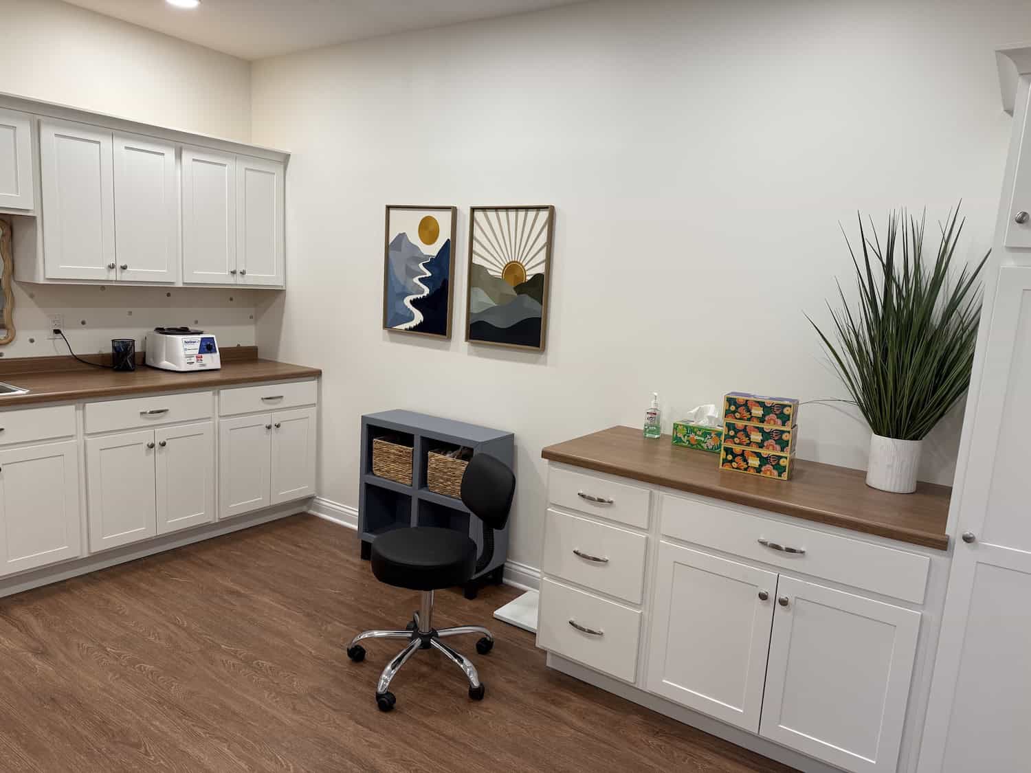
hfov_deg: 71.6
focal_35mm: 24
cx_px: 516
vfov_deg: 56.8
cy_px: 386
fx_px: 715
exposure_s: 1/120
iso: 160
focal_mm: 6.8
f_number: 1.8
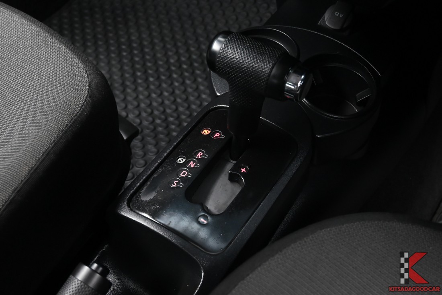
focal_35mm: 47
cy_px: 148
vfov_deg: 28.6
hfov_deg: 41.9
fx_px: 577
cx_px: 221
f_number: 5.6
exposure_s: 1/60
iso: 2200
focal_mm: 31.5
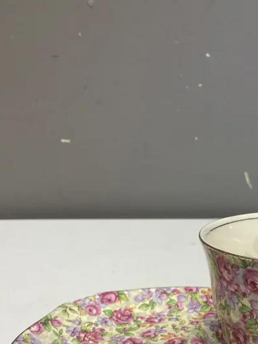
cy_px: 314
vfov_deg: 33.5
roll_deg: +0.2
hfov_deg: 26.4
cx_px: 213
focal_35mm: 54
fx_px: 537
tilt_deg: -22.6
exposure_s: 1/100
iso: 64
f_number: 1.8
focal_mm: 3.99
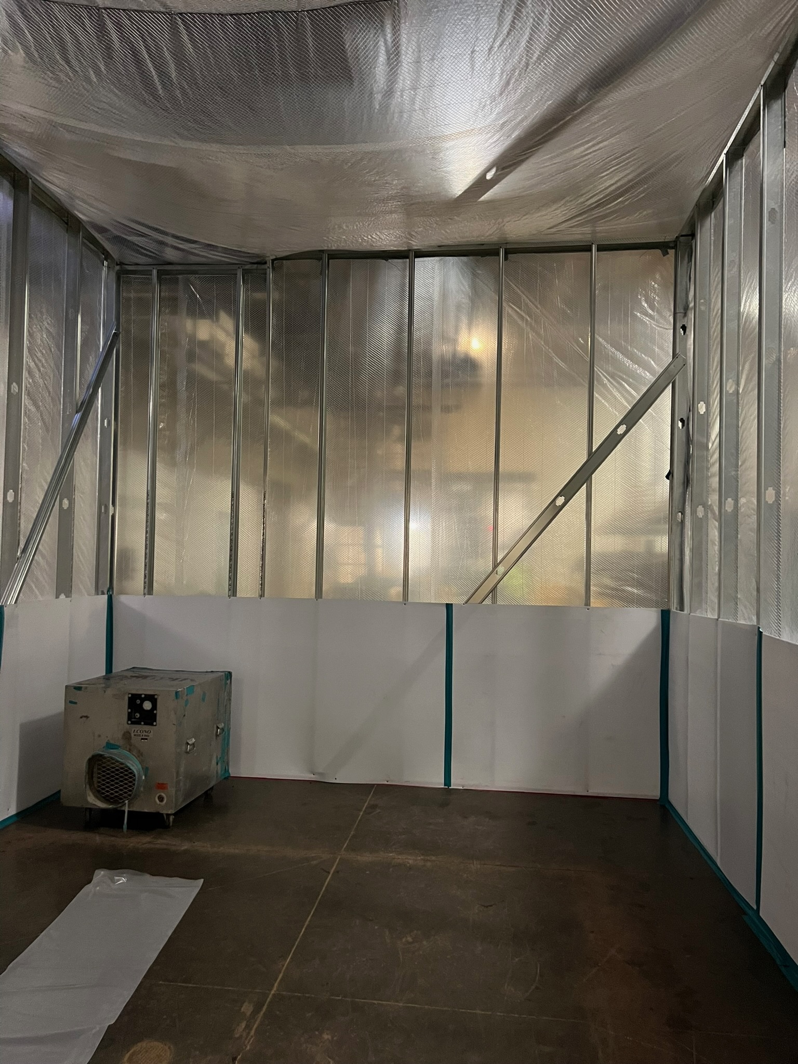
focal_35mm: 26
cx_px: 399
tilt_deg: +1.8
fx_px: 799
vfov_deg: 67.3
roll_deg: -0.1
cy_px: 532
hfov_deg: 53.1
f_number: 1.5
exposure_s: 1/40
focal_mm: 5.7
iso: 640
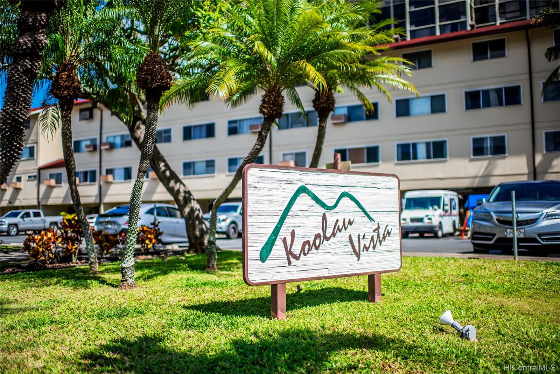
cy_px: 187
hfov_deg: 54.4
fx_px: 544
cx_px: 280
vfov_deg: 37.9
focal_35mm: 35
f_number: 1.4
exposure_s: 1/4000
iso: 50
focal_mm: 35
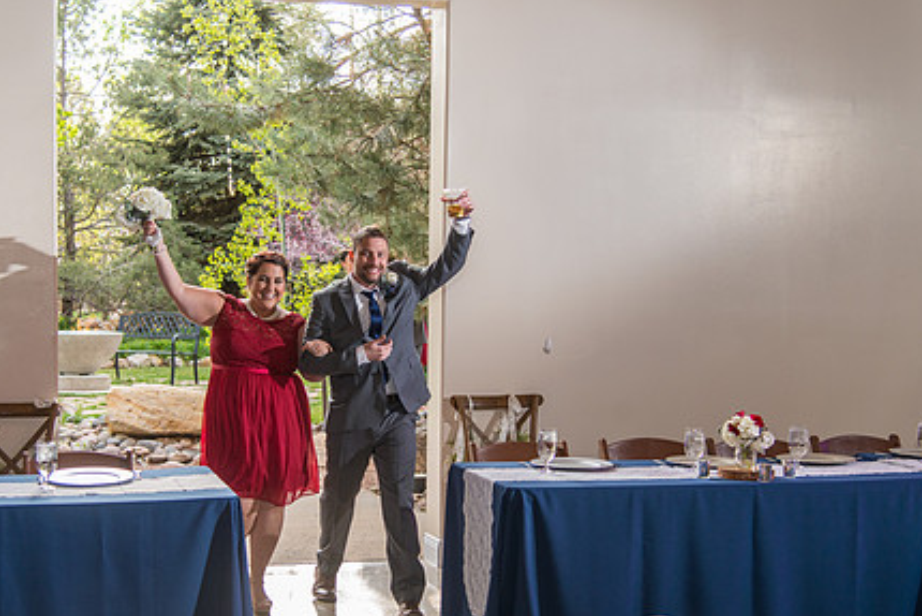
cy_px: 347
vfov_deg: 21.9
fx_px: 1588
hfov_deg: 32.2
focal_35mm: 62
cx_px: 339
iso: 400
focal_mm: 46
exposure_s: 1/200
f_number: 4
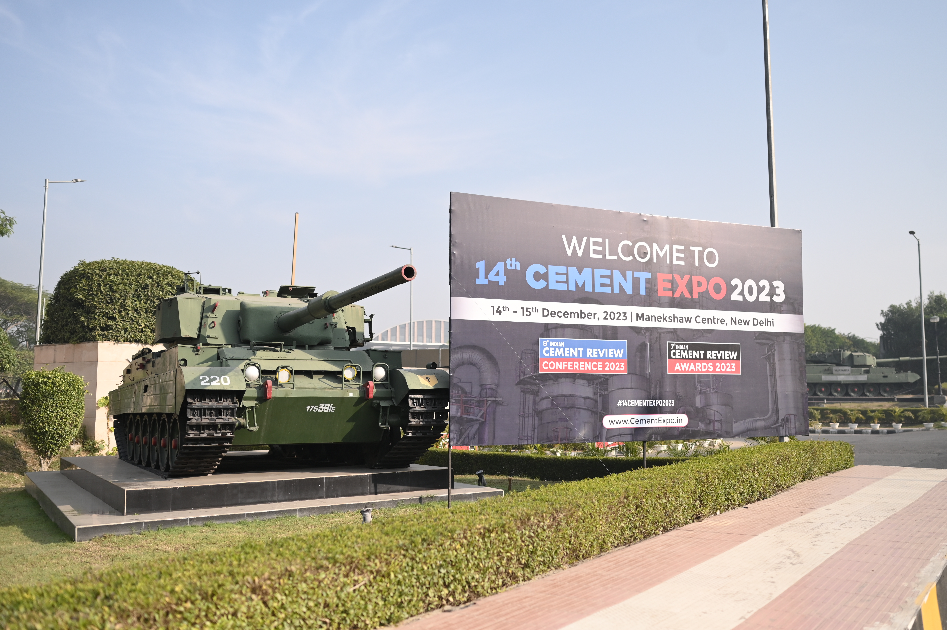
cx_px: 474
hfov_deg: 54.5
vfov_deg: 37.8
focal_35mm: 35
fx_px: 920
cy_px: 315
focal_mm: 35
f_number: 2.2
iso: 400
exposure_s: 1/8000
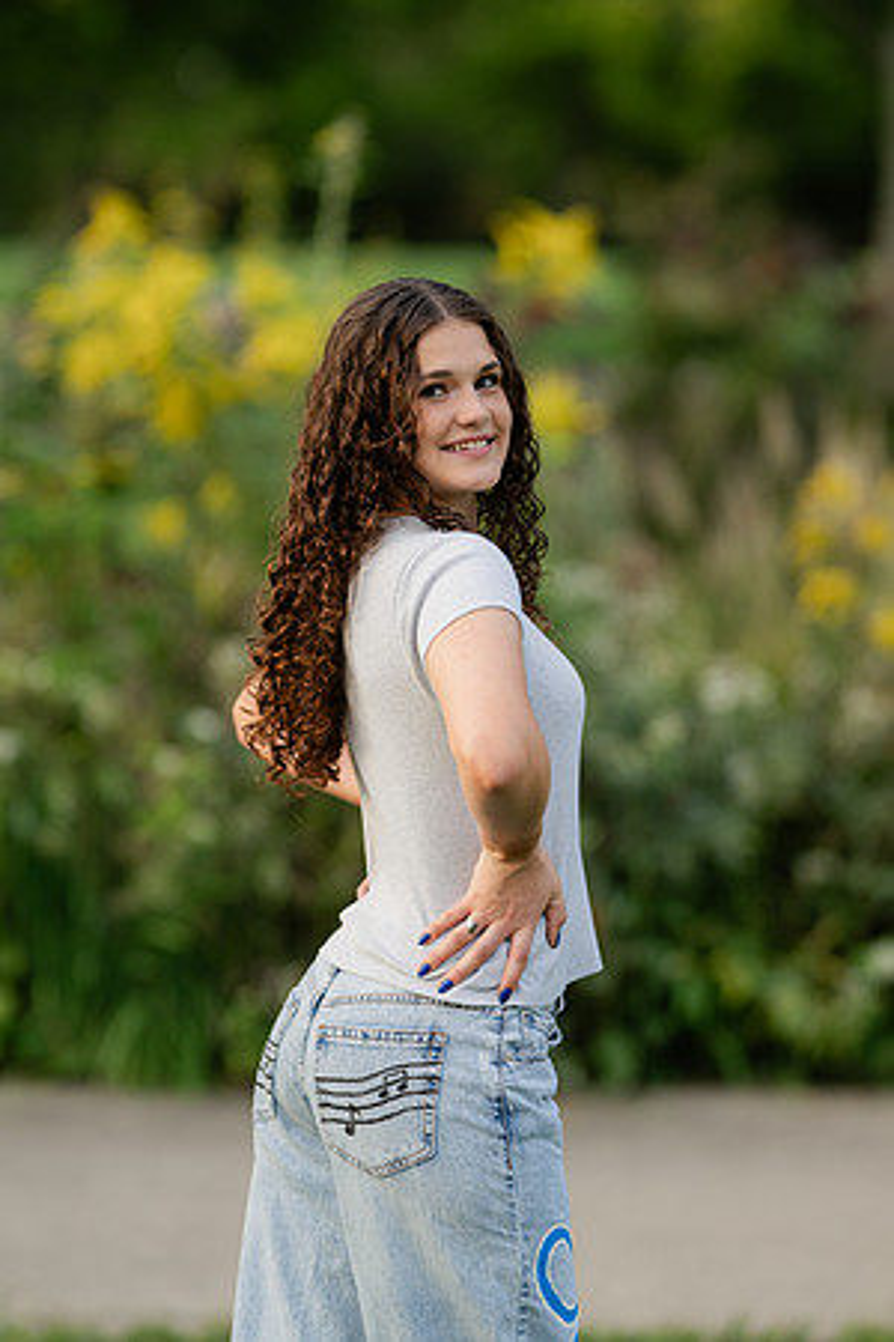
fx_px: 5028
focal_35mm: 135
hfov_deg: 10.2
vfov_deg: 15.2
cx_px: 447
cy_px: 671
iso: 160
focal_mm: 135
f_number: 1.8
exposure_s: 1/250
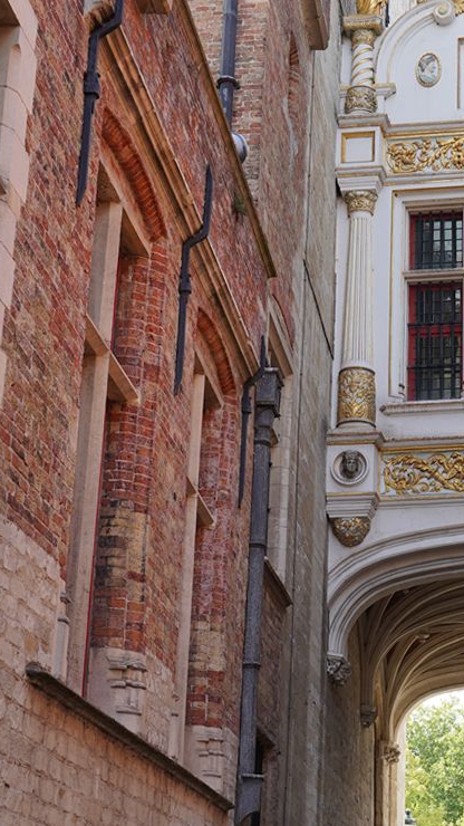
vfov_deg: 30.9
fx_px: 1488
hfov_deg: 17.2
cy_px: 510
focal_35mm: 68
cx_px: 506
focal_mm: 24
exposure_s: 1/100
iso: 100
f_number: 6.3
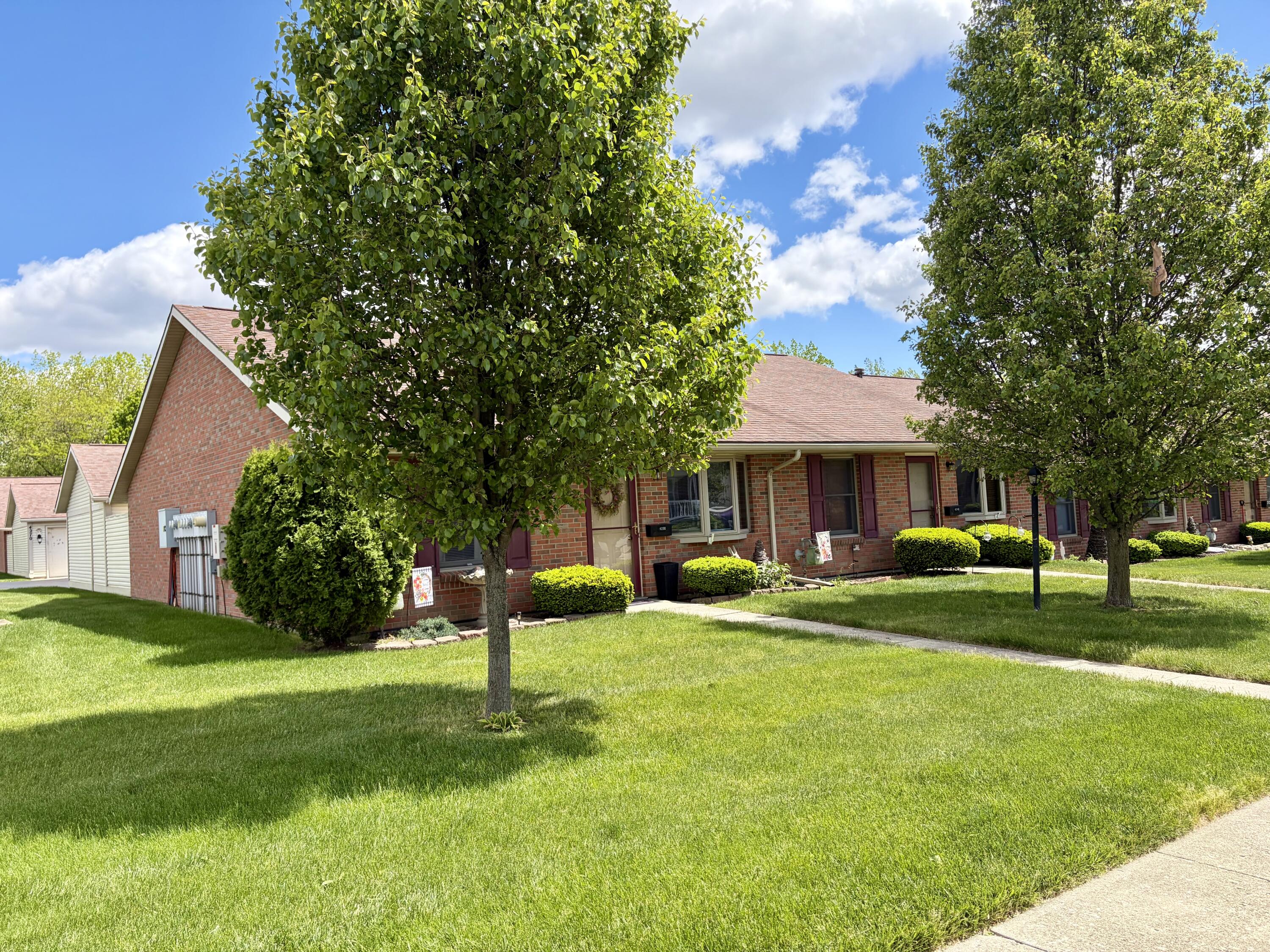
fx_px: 954
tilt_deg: +3.6
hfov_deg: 67.3
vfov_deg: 53.1
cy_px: 476
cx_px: 635
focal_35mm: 26
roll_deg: +4.7
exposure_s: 1/2208
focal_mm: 5.96
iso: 64
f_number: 1.6
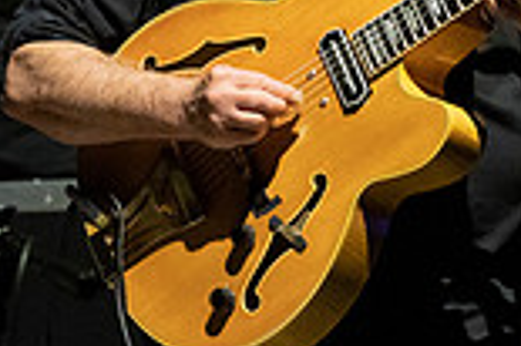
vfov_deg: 0.9
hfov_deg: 1.4
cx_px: 430
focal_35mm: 1467
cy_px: -62
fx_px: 21208
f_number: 5.6
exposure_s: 1/250
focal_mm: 391
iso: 3200
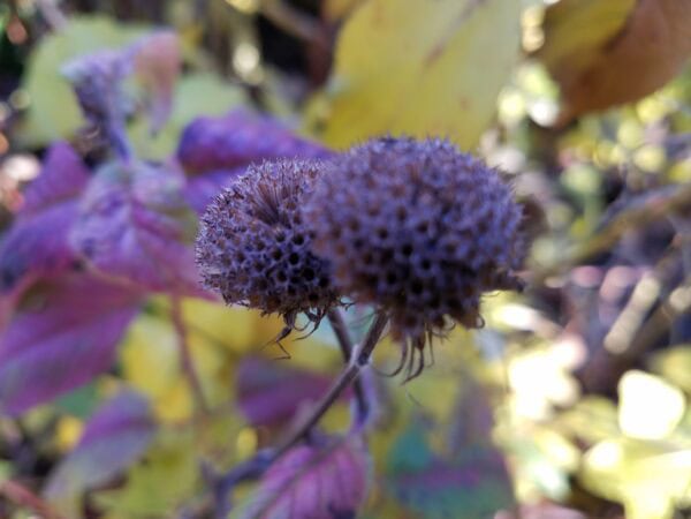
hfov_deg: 67.3
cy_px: 260
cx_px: 346
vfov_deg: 53.1
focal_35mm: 26
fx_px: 519
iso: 100
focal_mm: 4.2
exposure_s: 1/120
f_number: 1.7
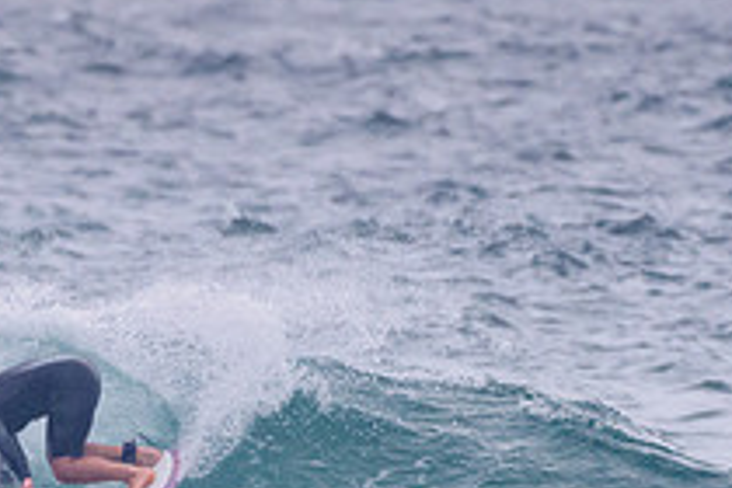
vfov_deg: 0.8
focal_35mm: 1692
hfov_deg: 1.2
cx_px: -29
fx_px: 34401
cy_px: 501
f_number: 5.6
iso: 1400
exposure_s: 1/2000
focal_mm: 500
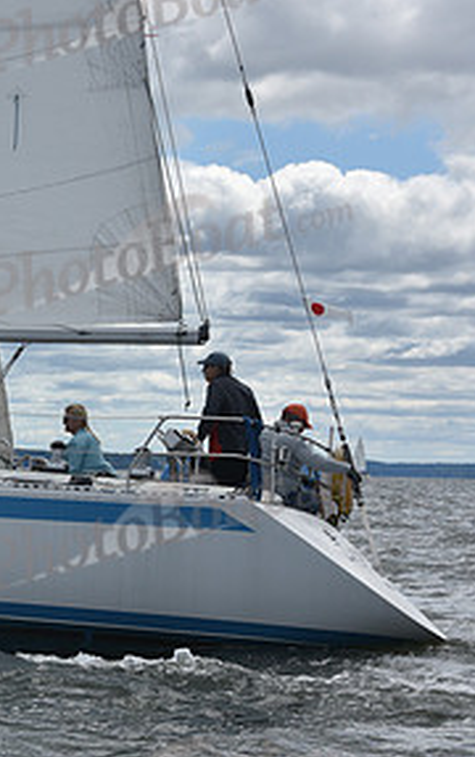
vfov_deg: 14.5
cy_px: 423
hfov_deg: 9.0
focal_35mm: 144
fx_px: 2975
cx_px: -153
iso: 250
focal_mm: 70
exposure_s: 1/800
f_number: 10
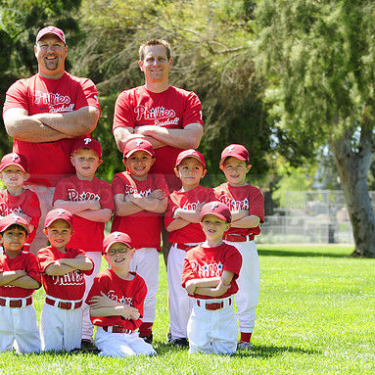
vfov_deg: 12.9
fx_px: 1655
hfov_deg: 12.9
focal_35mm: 135
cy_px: 188
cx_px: 126
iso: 200
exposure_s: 1/500
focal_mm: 70
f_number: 4.5
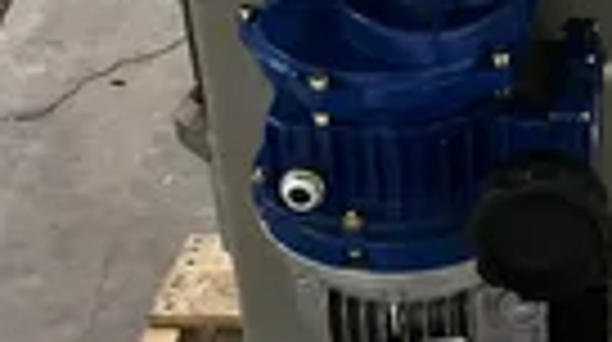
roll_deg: -0.5
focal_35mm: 93
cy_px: 122
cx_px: 603
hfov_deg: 22.2
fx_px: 1507
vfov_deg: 12.9
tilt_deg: -31.3
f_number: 1.8
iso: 320
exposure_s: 1/30
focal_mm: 3
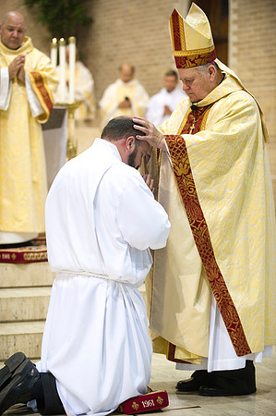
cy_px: 208
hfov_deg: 13.0
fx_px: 1210
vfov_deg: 19.5
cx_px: 138
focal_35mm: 105
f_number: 2.8
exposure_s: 1/125
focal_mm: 105
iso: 2000
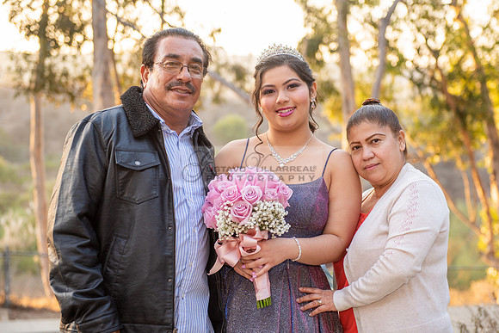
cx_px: 295
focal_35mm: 74
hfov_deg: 27.3
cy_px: 175
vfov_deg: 18.4
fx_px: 1025
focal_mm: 62
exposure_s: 1/160
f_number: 3.2
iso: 200
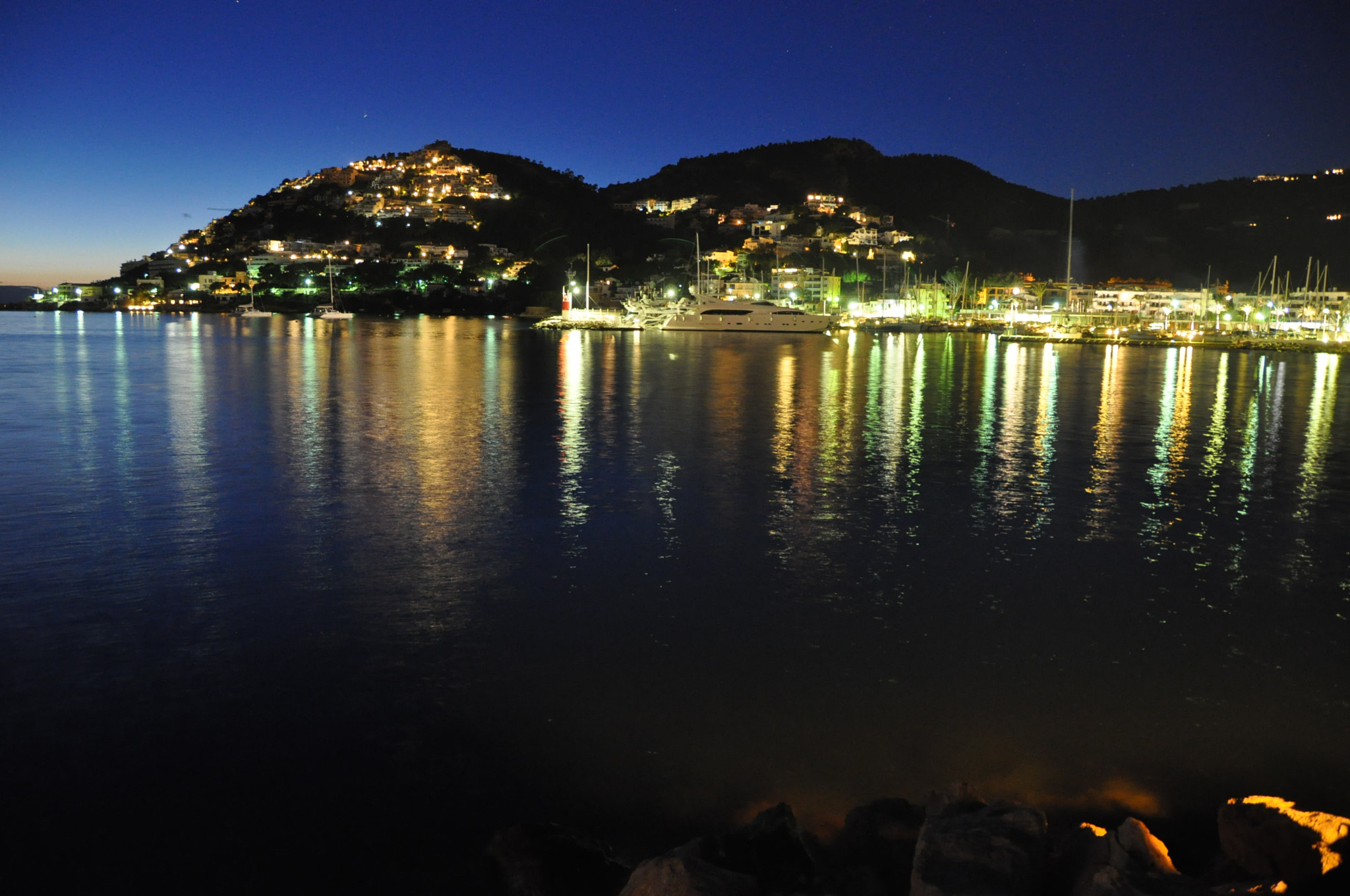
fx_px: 1011
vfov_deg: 47.8
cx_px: 675
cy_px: 448
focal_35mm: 27
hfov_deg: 67.4
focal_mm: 18
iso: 1600
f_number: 3.5
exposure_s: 3
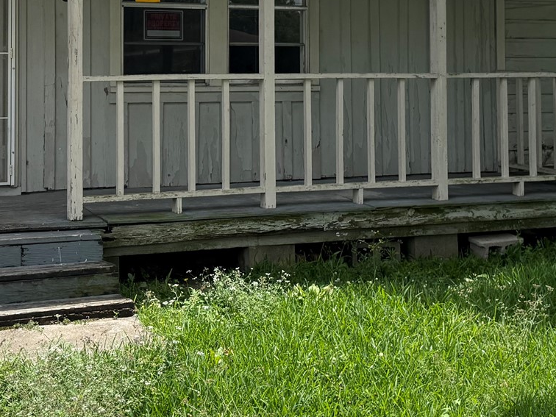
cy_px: 30
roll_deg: -0.3
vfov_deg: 22.0
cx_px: 163
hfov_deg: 29.5
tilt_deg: +1.2
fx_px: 1044
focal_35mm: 65
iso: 80
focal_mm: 6.76
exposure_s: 1/5319
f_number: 1.78
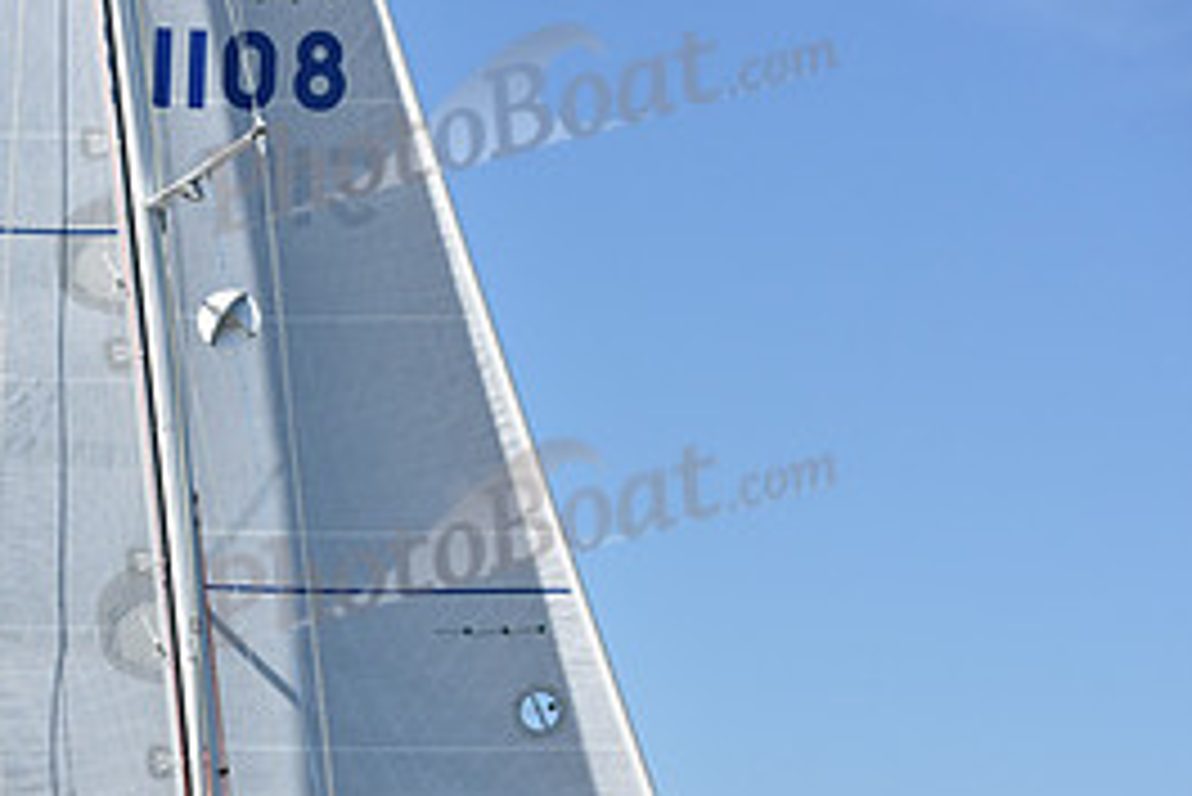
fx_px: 5069
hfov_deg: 13.2
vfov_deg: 8.9
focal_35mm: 153
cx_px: -27
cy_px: 830
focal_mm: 70
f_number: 5.6
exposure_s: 1/2000
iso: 250
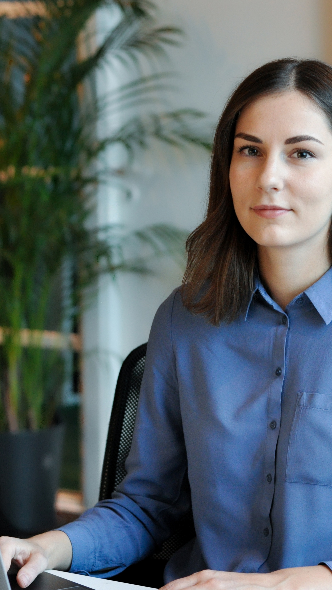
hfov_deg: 10.6
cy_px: 246
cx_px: 248
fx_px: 1785
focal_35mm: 114
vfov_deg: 18.8
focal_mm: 50
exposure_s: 1/30
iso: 900
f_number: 2.8
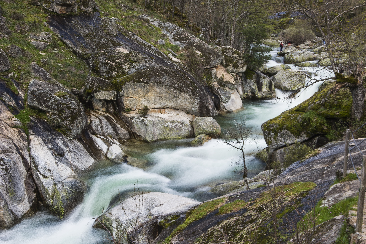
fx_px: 427
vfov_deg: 31.9
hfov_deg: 46.4
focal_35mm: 42
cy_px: 122
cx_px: 183
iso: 200
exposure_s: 2
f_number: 29
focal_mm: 42
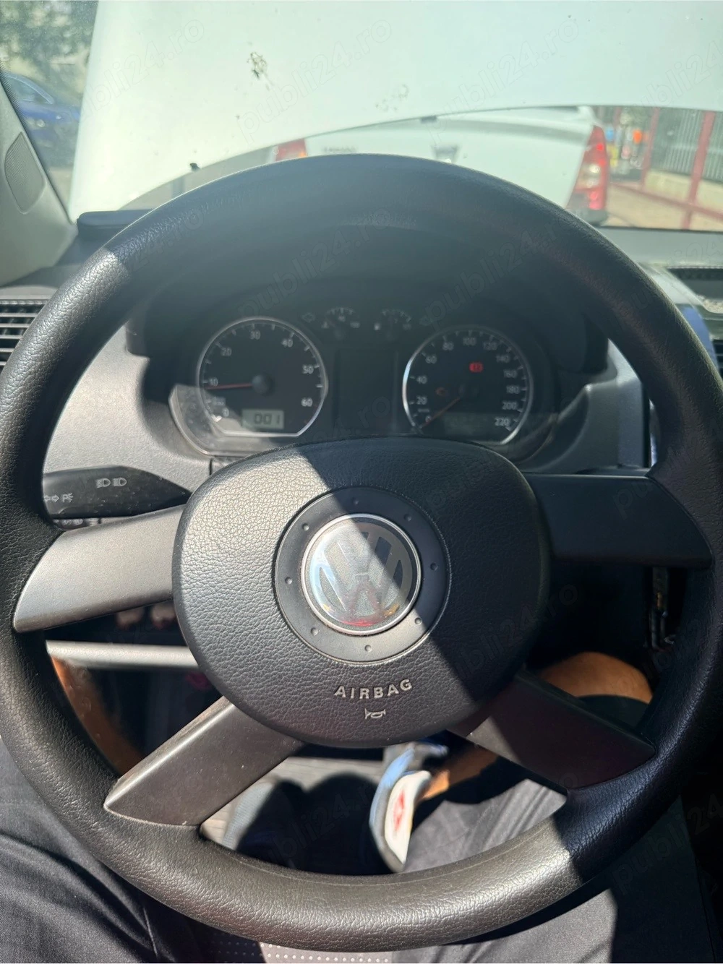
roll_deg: -4.4
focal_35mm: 24
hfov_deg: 56.8
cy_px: 482
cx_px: 362
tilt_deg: -25.3
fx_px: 669
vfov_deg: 71.6
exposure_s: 1/2110
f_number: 1.78
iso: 100
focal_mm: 6.76
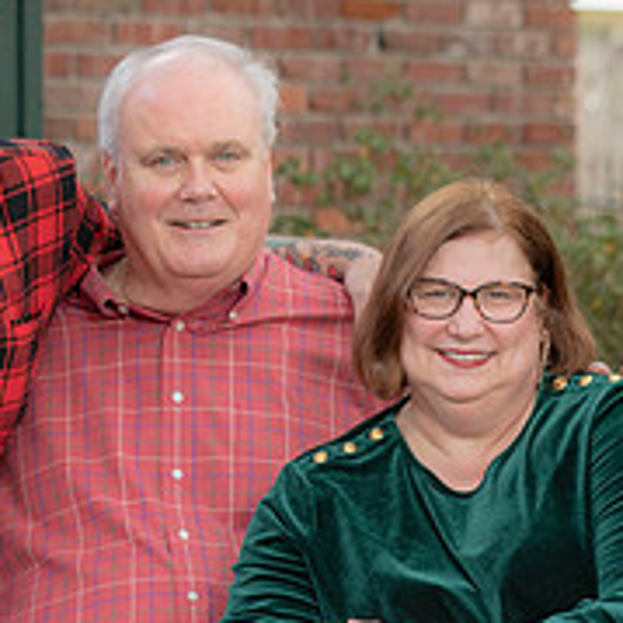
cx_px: 473
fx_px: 5498
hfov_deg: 6.5
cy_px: 475
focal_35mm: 270
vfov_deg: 6.5
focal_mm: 98
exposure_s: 1/250
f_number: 5
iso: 320
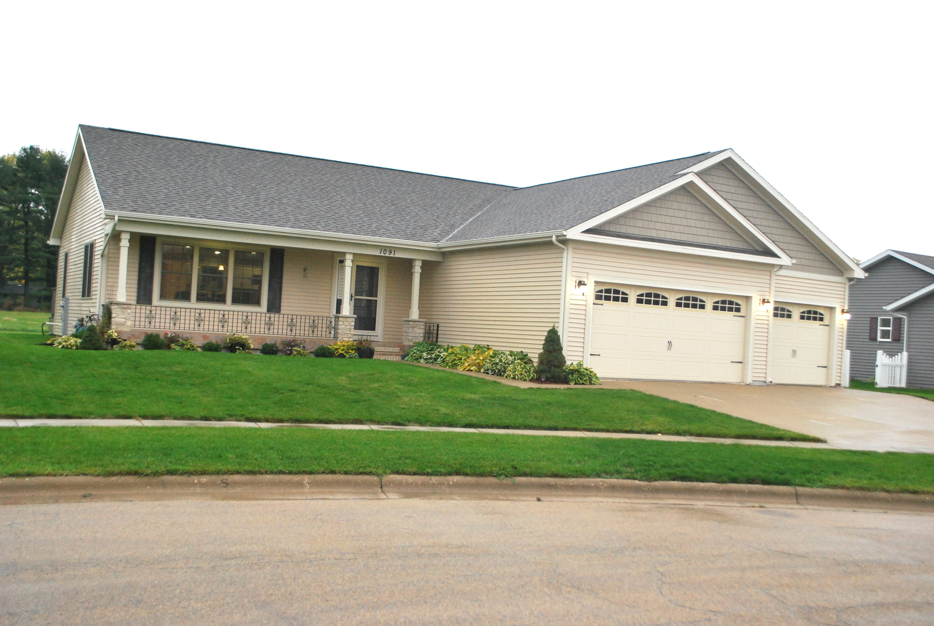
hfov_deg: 53.1
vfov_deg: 37.0
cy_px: 313
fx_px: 935
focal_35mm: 36
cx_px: 467
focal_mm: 24
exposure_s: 1/125
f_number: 5
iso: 800
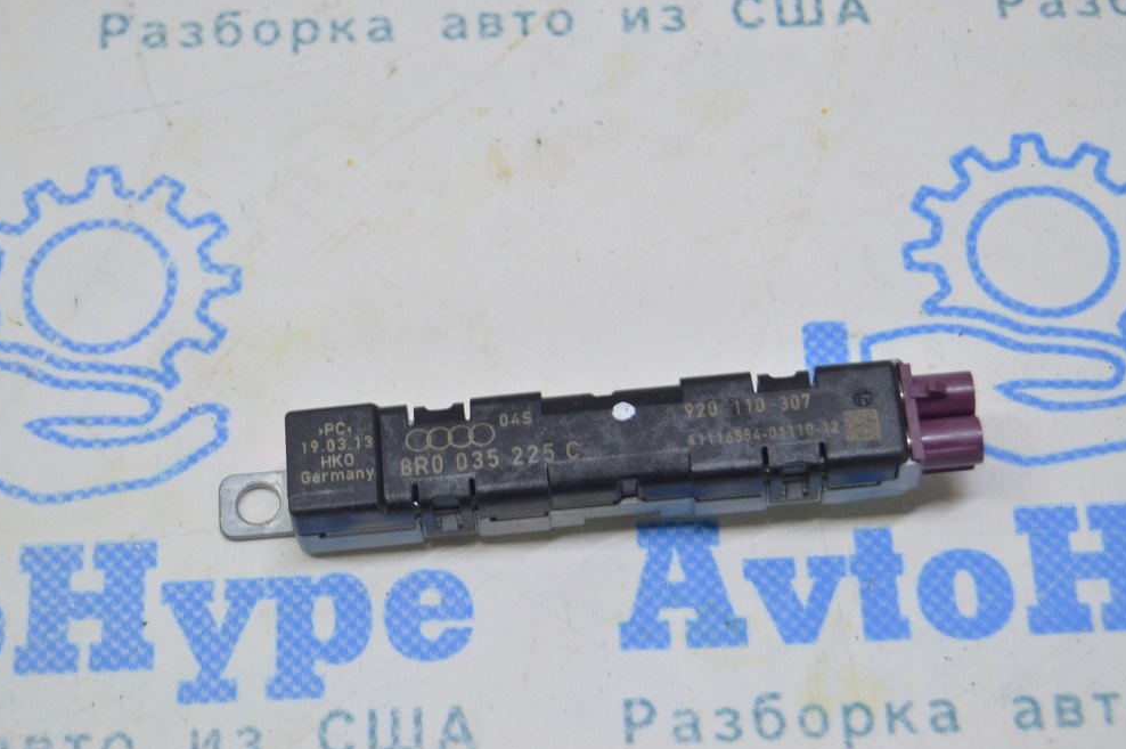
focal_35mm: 86
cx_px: 566
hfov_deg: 23.8
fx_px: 2673
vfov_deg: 15.9
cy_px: 386
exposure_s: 1/20
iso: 400
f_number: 5.6
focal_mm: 55
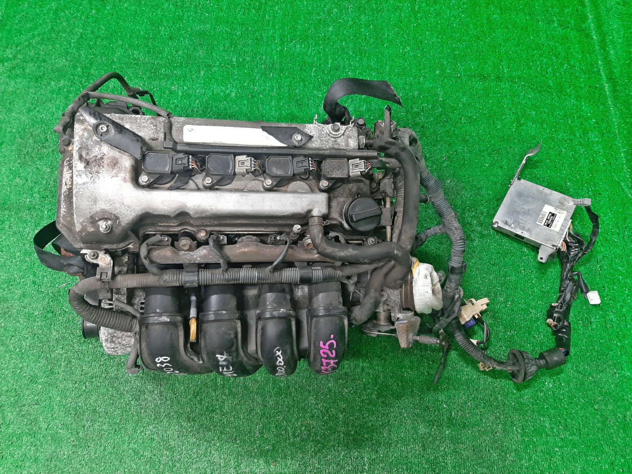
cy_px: 237
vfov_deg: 53.1
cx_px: 316
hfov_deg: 67.3
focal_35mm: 26
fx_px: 475
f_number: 1.7
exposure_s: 1/50
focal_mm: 3.93
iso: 170
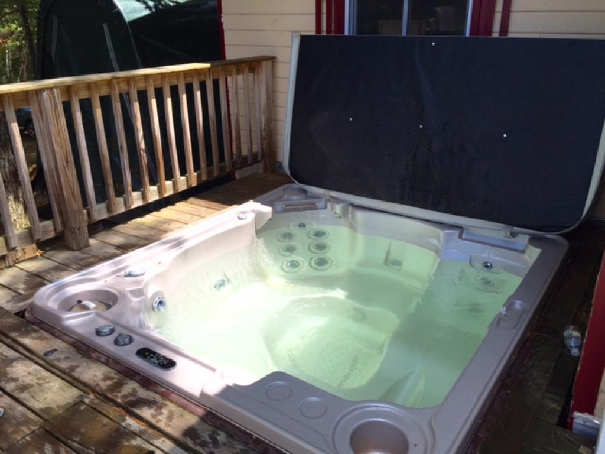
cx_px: 302
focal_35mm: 29
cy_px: 227
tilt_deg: -23.0
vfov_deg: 48.2
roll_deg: +0.0
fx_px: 507
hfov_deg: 61.7
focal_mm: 4.15
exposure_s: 1/879
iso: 32
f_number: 2.2
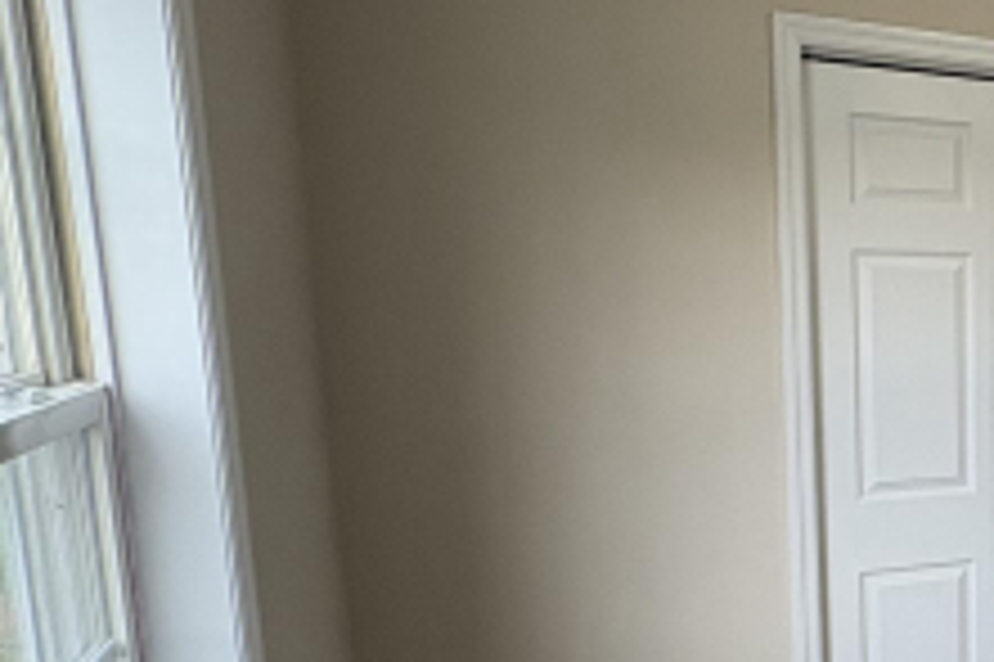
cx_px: 1244
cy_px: 473
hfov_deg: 34.1
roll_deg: -1.4
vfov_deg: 30.1
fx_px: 1214
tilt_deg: -9.6
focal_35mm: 44
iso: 250
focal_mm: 2.22
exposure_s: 1/120
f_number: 2.2
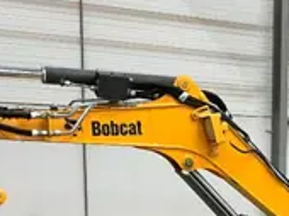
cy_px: 259
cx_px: 274
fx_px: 684
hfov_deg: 23.1
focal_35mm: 82
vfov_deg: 17.1
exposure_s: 1/60
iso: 200
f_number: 1.8
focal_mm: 3
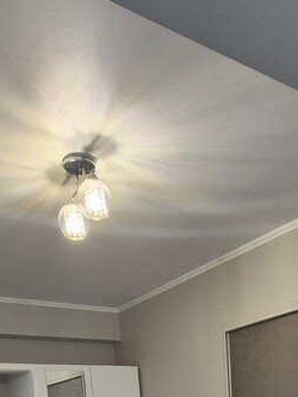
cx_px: 207
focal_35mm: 40
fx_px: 459
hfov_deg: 35.5
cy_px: 560
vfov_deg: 31.1
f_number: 2.2
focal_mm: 2.2
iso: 100
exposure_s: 1/50
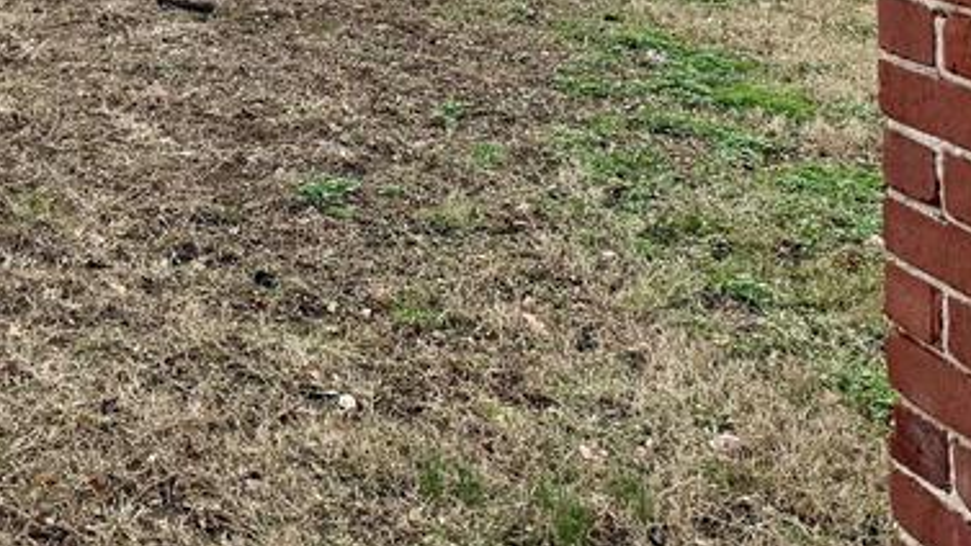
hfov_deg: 26.3
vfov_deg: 15.1
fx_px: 1828
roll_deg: +0.9
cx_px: -214
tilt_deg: +2.1
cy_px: -391
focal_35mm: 71
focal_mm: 6.76
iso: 125
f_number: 1.78
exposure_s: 1/158
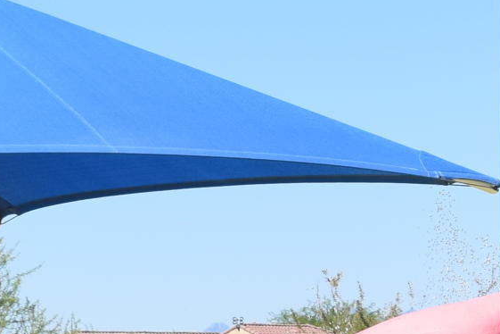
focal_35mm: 305
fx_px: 4236
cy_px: 432
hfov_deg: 6.5
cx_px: 1086
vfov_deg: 4.5
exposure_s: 1/400
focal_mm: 38
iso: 200
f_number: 10
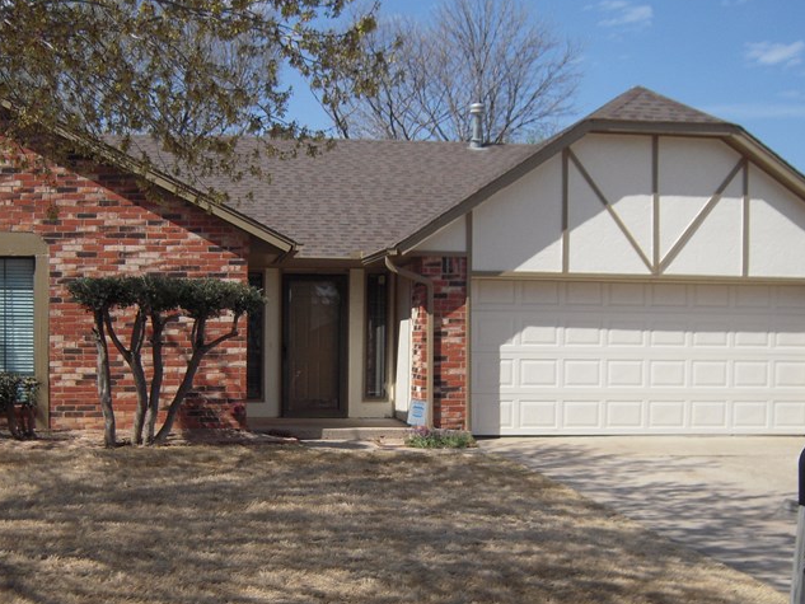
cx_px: 319
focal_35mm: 55
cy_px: 388
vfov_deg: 26.5
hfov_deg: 34.8
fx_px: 1279
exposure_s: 1/500
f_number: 5.8
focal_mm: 6
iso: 100
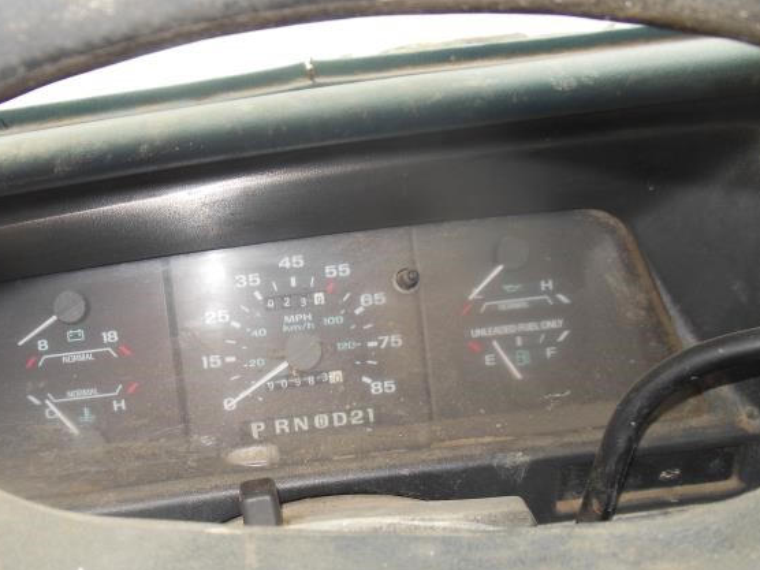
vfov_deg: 39.2
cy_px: 376
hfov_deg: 50.6
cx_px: 267
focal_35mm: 36
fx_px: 790
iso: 125
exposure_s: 1/25
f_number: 3.2
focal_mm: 4.5
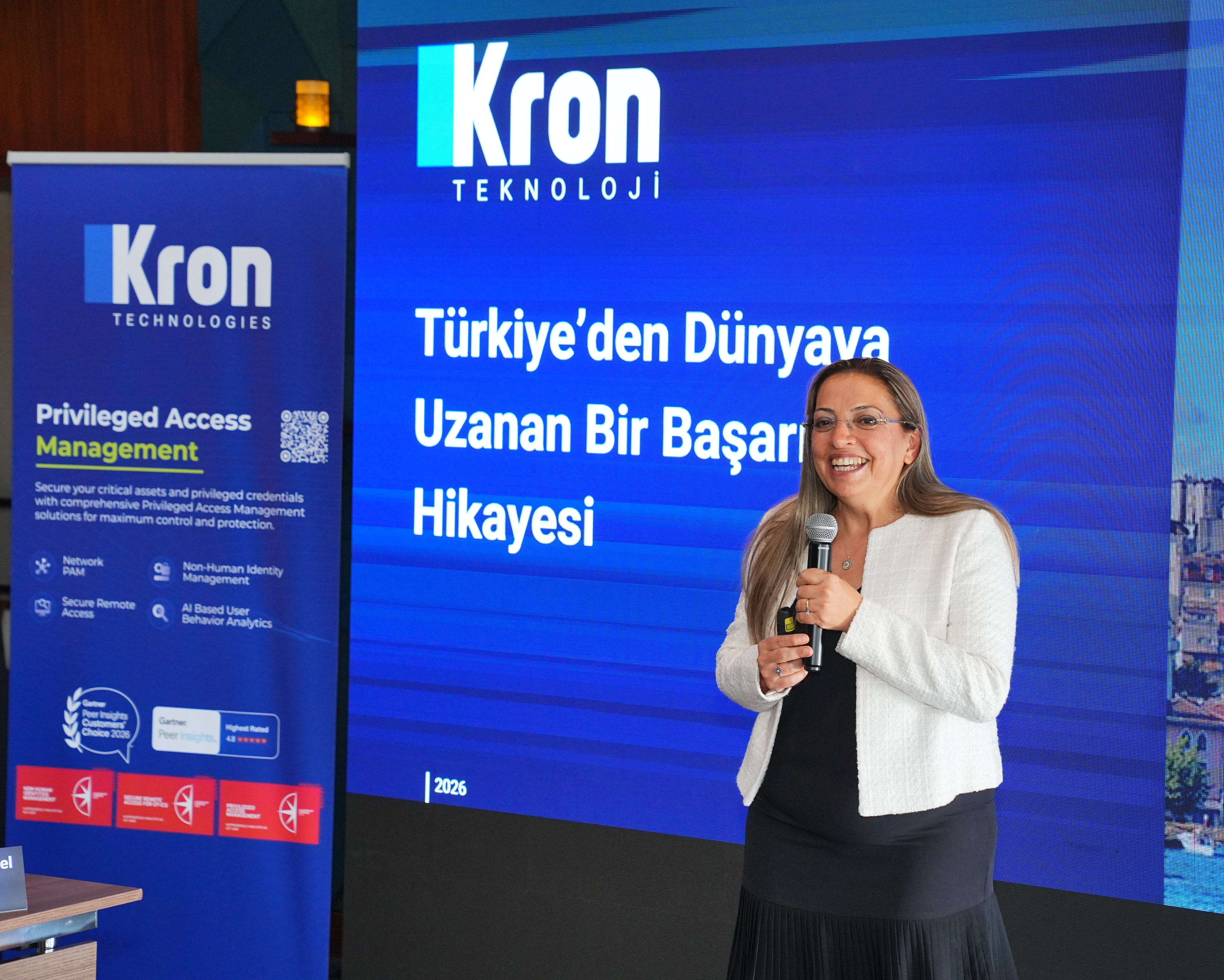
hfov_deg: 24.1
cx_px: 685
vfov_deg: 19.4
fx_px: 2862
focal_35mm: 79
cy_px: 490
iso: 2000
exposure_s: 1/160
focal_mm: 70
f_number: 4.5
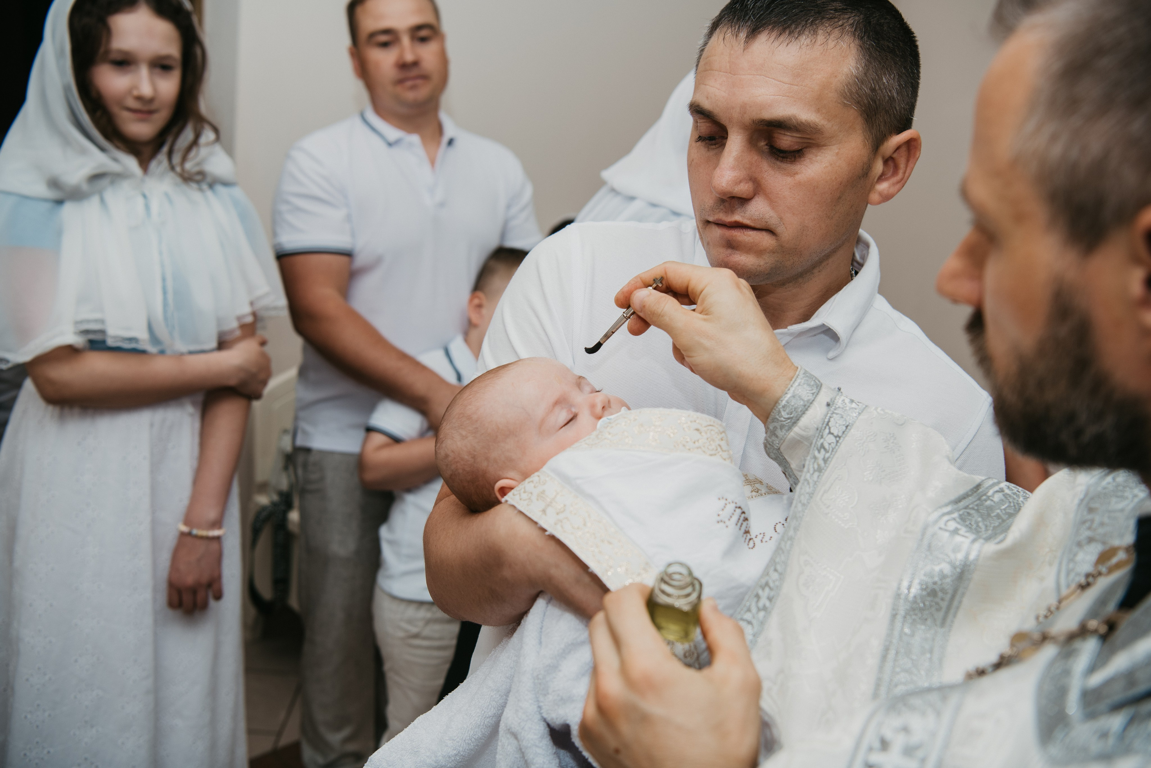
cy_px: 384
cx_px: 576
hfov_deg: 53.1
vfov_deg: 36.9
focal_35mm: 36
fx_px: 1151
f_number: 4
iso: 125
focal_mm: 36
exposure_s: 1/160
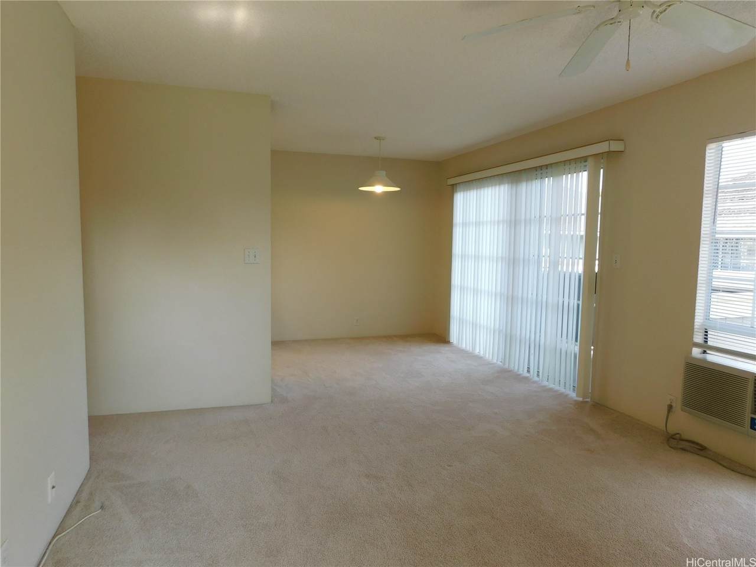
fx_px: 502
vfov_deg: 58.9
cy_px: 284
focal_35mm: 23
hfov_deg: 73.9
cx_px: 378
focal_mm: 4
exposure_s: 1/100
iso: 125
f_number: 3
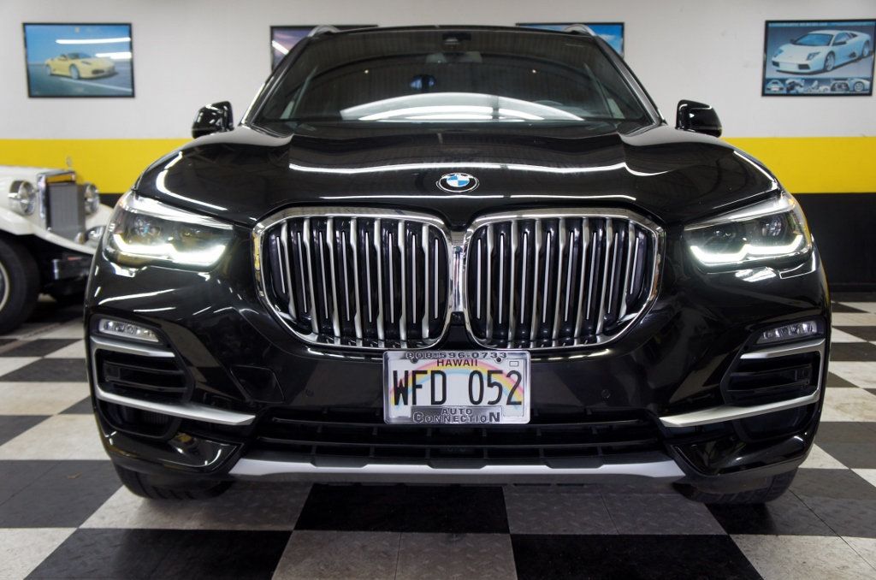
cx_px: 438
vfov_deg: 38.2
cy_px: 290
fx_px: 838
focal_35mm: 34
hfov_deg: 55.2
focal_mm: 23
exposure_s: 1/40
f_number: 4
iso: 320
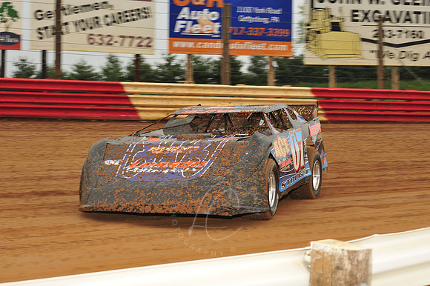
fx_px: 1027
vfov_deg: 15.9
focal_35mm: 86
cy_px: 143
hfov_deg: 23.7
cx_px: 215
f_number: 8
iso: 640
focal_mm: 86
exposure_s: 1/320
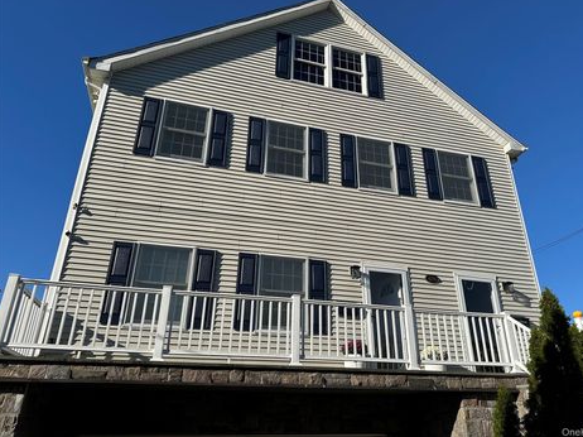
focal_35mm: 26
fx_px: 438
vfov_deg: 53.0
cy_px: 203
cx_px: 309
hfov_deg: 67.3
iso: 80
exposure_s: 1/5525
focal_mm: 6.86
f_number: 1.78
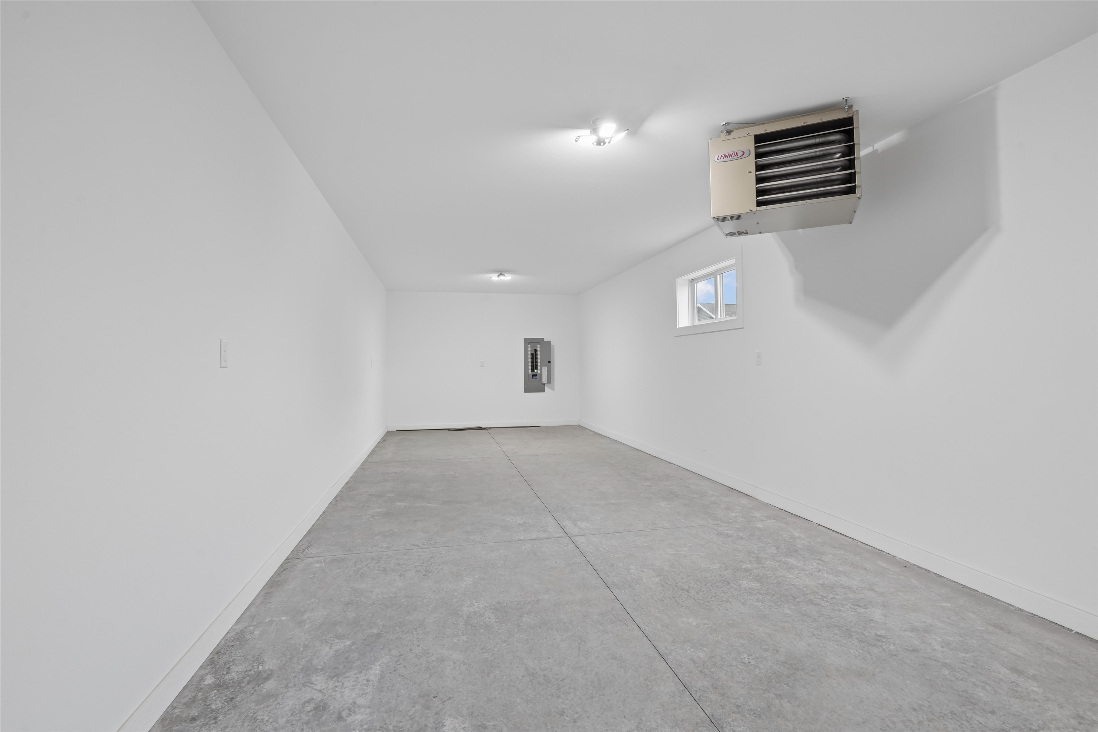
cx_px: 549
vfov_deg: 73.7
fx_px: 488
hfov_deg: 96.7
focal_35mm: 16
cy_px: 366
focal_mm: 16
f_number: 10
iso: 800
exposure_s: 1/80
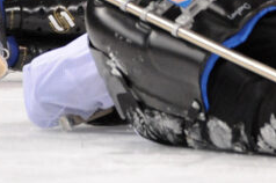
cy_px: 85
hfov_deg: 1.9
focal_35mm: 1113
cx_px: 285
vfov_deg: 1.2
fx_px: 8521
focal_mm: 380
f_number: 4
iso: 4000
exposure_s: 1/800
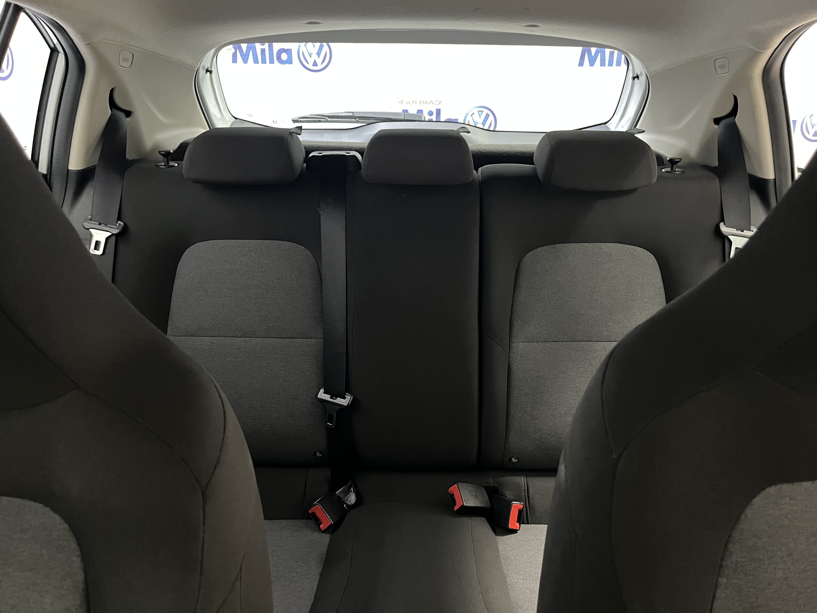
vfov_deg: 53.1
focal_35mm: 26
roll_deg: -0.6
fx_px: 614
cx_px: 408
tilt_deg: -21.2
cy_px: 306
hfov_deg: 67.3
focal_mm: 5.1
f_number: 1.6
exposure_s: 1/24
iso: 1000
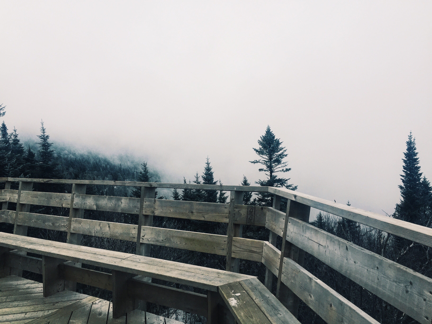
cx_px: 216
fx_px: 362
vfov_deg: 48.2
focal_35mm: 29
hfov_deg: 61.7
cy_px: 162
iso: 32
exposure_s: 1/573
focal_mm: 4.15
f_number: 2.2
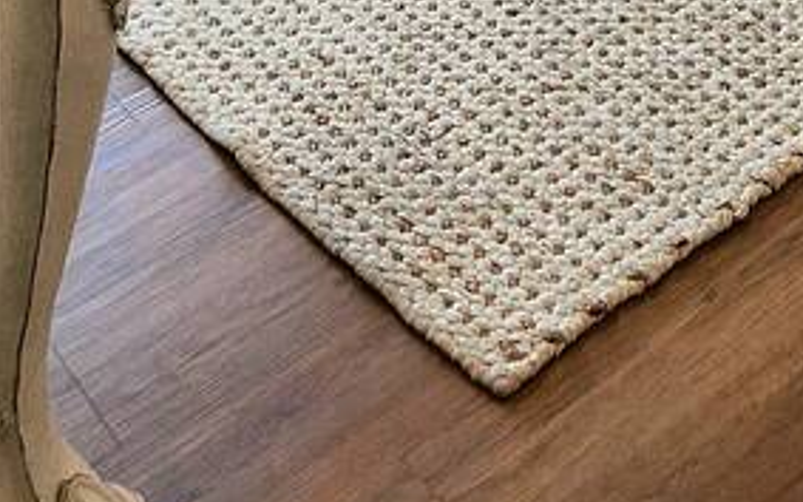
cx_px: 1152
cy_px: -976
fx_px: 1532
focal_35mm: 70
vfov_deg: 11.5
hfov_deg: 24.1
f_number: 2.2
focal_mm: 2.2
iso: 50
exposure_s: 1/175
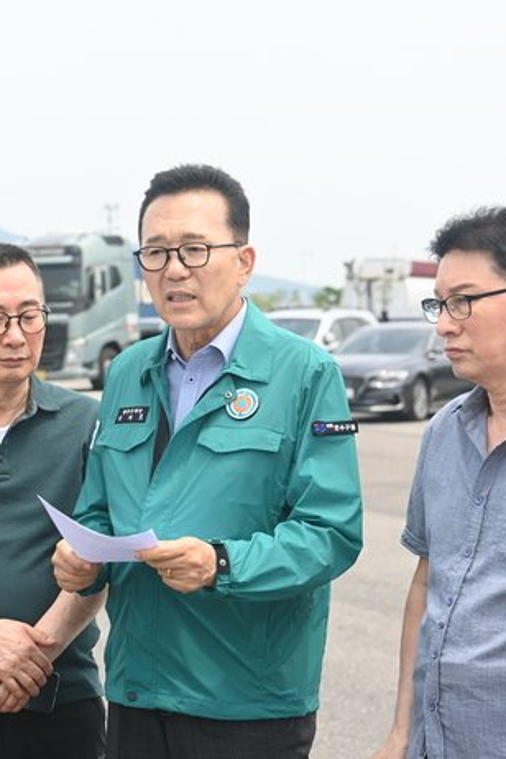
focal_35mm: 106
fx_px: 2235
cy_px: 382
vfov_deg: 19.3
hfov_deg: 12.9
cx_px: 94
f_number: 5.6
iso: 100
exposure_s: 1/250
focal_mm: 70
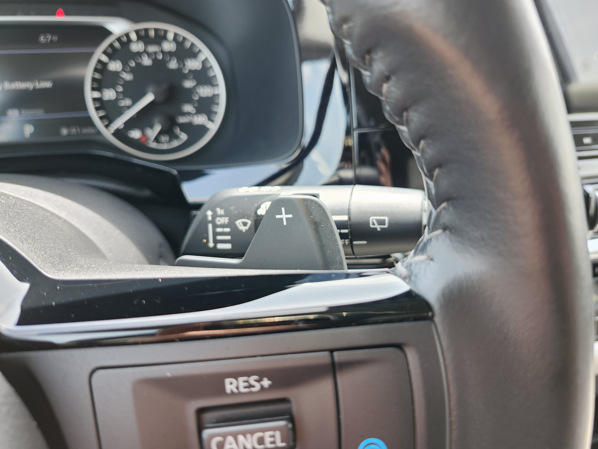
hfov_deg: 73.9
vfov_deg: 58.9
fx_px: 397
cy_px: 224
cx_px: 299
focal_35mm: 23
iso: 64
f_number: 1.8
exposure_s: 1/120
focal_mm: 5.54
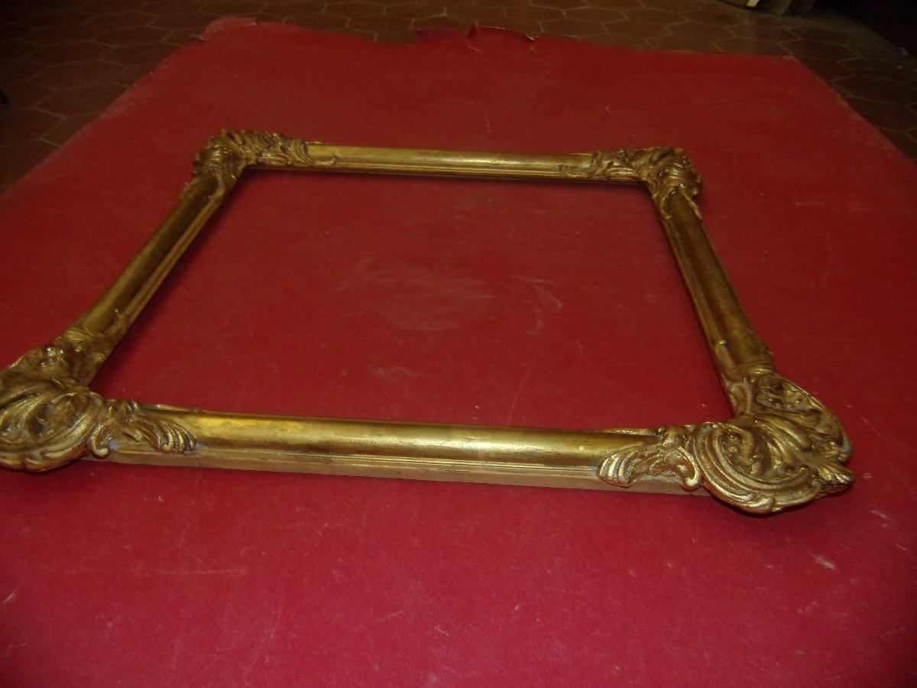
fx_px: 662
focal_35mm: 25
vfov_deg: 54.9
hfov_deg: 69.4
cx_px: 458
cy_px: 344
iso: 200
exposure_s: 1/34
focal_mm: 4.5
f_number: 3.5
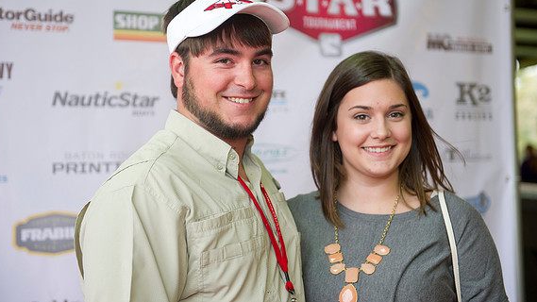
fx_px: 911
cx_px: 266
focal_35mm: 64
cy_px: 121
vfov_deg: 18.8
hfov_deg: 32.8
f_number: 3.2
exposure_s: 1/125
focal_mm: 60
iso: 640
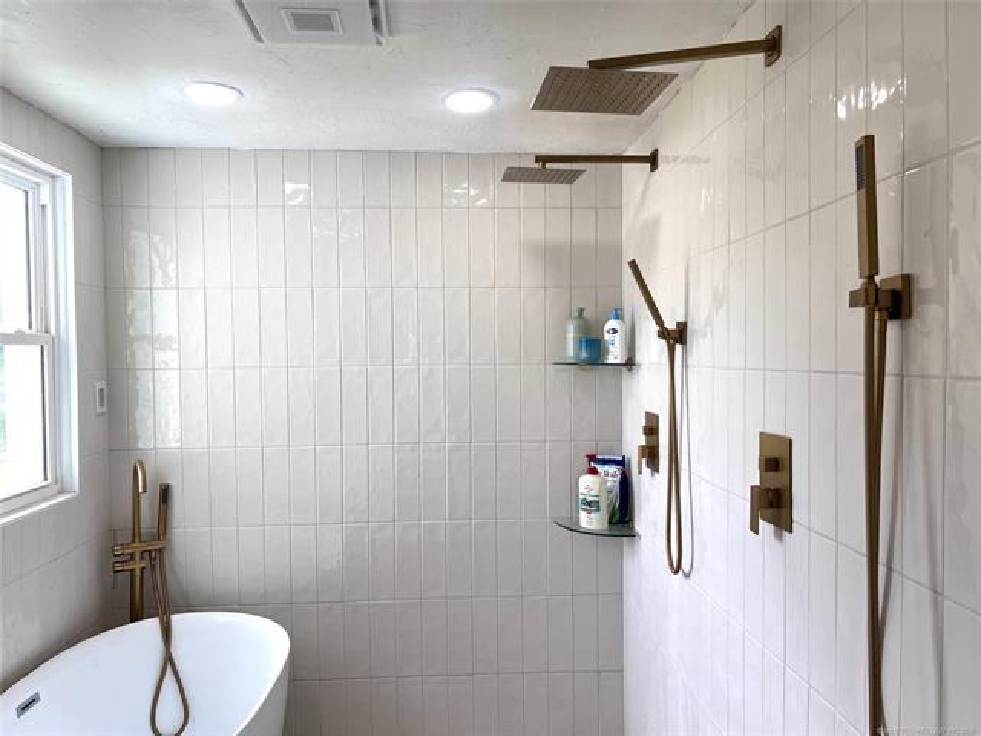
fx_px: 737
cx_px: 490
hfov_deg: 67.3
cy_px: 368
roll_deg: +0.5
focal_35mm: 26
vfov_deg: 53.1
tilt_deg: -1.5
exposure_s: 1/397
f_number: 1.5
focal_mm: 5.7
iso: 50
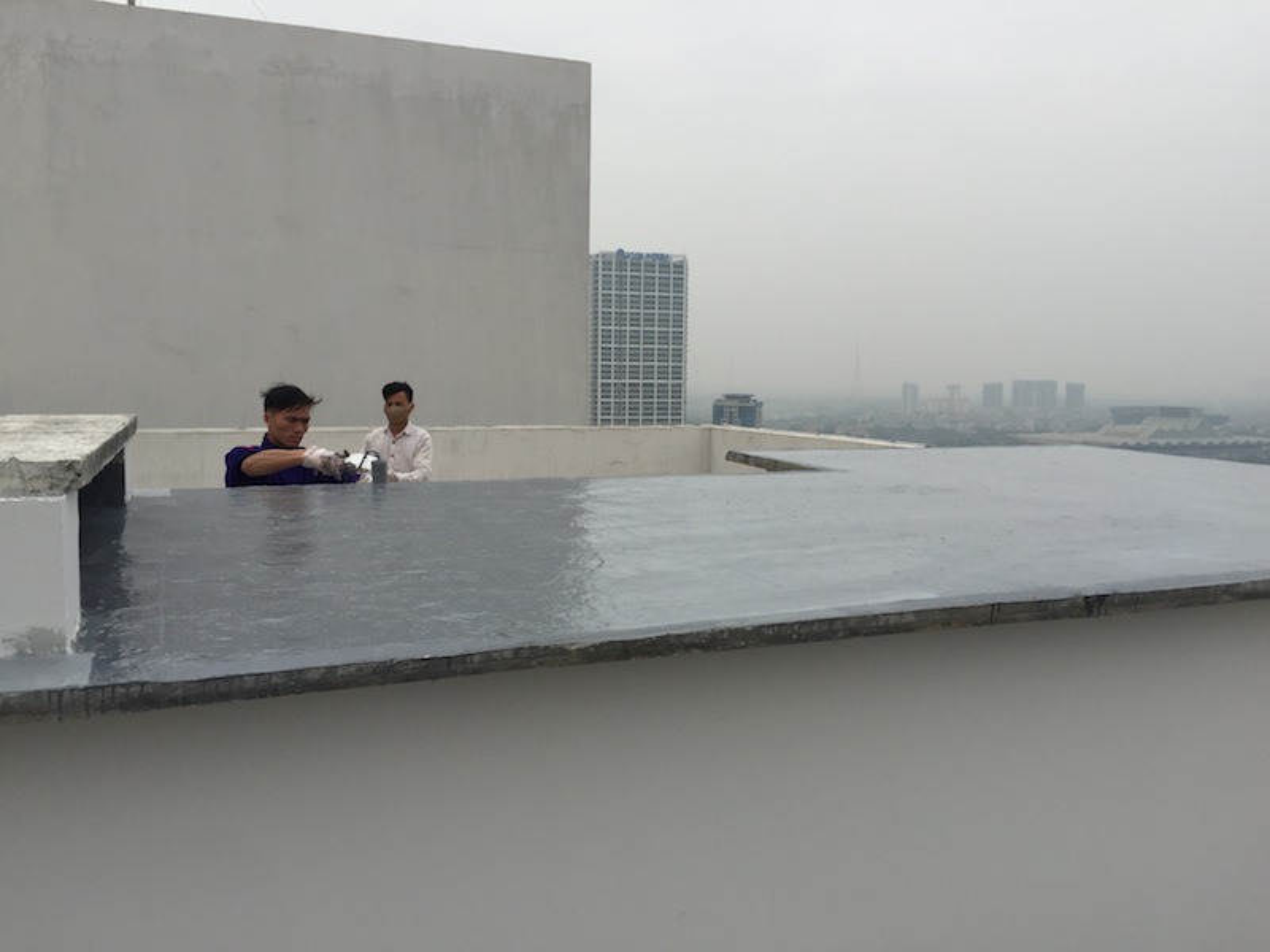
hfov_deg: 61.7
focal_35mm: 29
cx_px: 635
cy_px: 476
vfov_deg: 48.2
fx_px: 1064
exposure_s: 1/2825
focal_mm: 4.15
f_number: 2.2
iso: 32
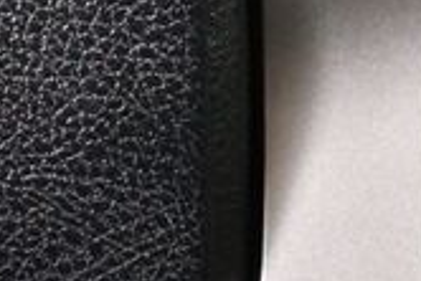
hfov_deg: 14.6
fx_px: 1627
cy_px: -240
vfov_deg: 9.4
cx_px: 393
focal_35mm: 139
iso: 7200
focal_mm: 18
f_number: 3.5
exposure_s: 1/60
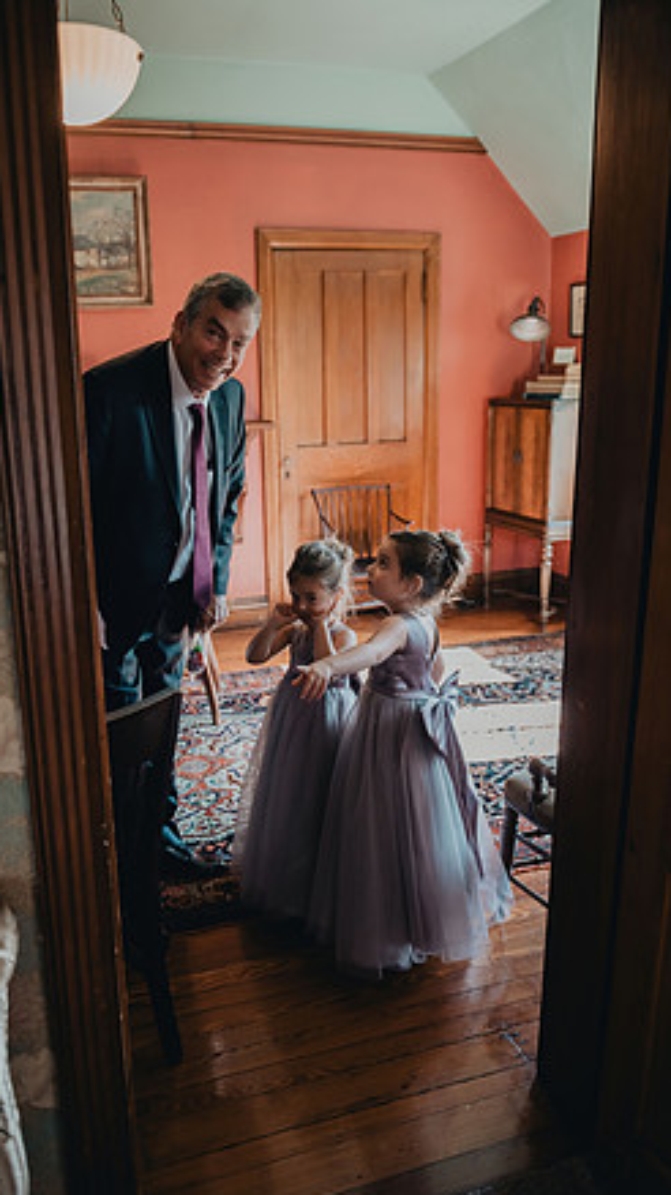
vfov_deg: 67.9
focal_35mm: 28
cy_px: 592
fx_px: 887
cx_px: 284
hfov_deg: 41.3
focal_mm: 26
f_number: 2.8
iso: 1250
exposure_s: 1/100
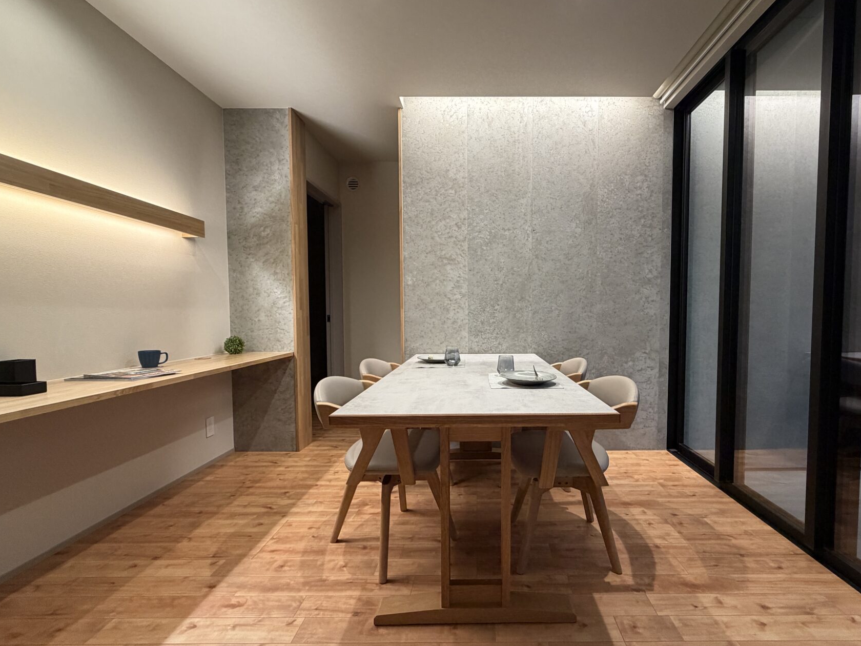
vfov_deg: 78.1
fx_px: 398
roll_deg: +0.8
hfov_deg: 94.0
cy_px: 330
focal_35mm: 16
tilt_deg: -2.3
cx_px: 484
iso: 250
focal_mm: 2.22
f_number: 2.2
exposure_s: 1/60
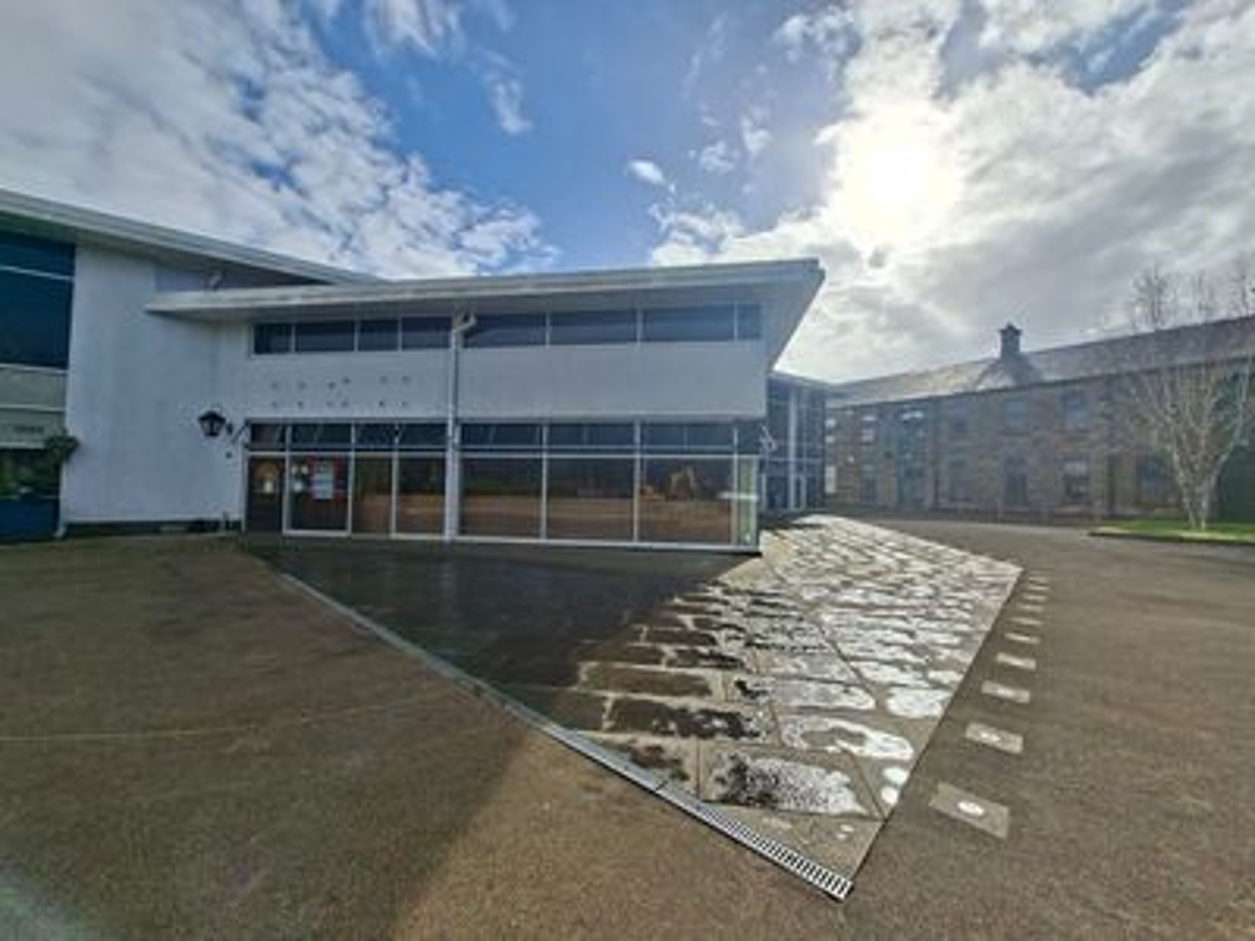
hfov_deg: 106.2
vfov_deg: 89.9
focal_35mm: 13
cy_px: 470
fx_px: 471
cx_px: 628
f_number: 2.2
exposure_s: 1/2564
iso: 40
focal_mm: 1.74
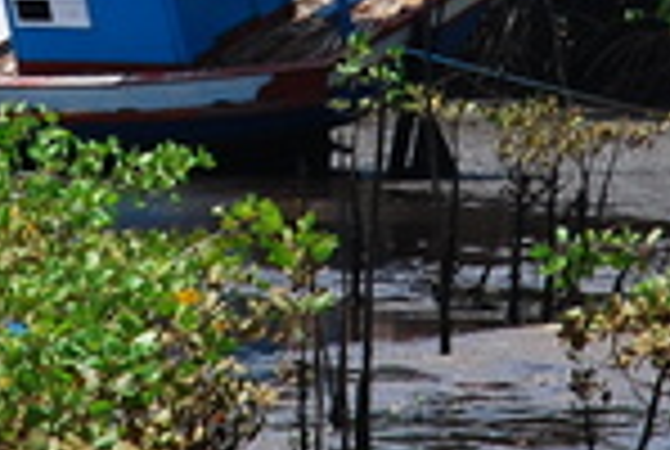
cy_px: -176
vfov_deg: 1.3
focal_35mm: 1077
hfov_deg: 1.9
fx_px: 20078
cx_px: 252
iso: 125
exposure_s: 1/200
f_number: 9
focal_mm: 135
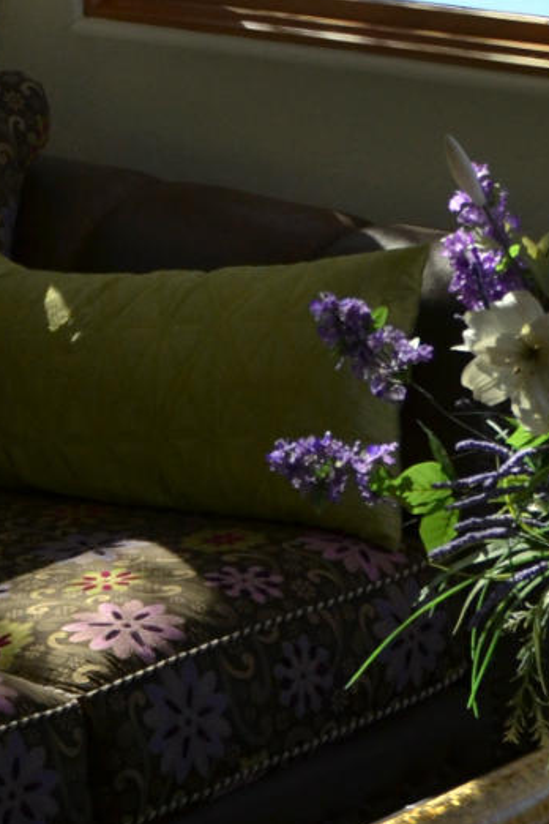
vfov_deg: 12.3
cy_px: -290
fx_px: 3683
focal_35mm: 161
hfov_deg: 8.5
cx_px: 72
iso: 400
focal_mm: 28
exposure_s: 1/200
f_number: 7.1
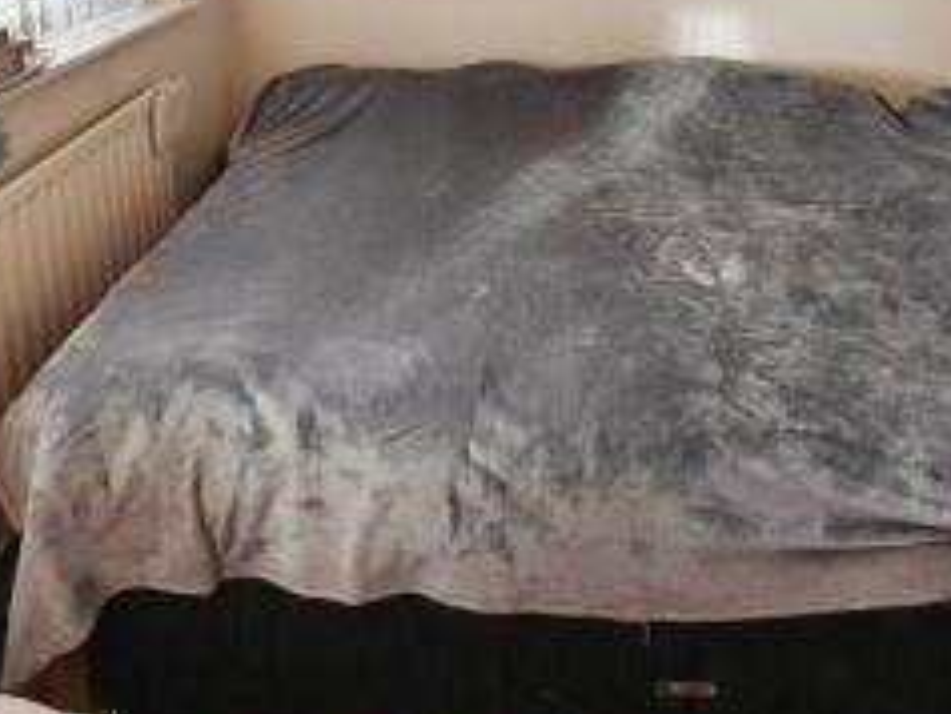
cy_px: -18
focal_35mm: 32
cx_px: 467
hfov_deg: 56.8
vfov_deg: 38.6
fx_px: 880
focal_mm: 1.82
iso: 64
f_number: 2
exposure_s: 1/90
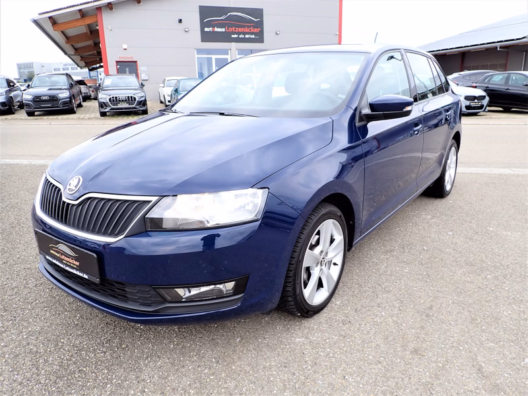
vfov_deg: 54.9
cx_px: 264
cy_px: 198
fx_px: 381
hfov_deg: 69.4
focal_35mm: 25
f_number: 2.8
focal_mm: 4.5
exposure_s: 1/200
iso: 100
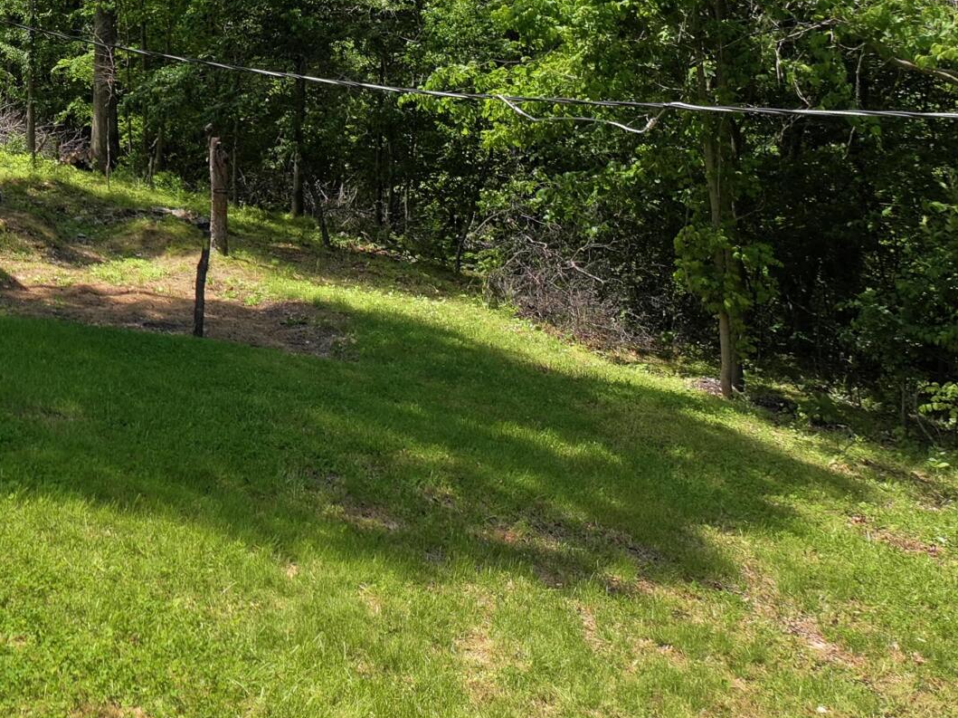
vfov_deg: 21.1
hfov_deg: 25.9
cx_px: -151
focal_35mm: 68
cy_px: 48
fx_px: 1881
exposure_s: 1/1000
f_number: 2.8
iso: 110
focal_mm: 12.29
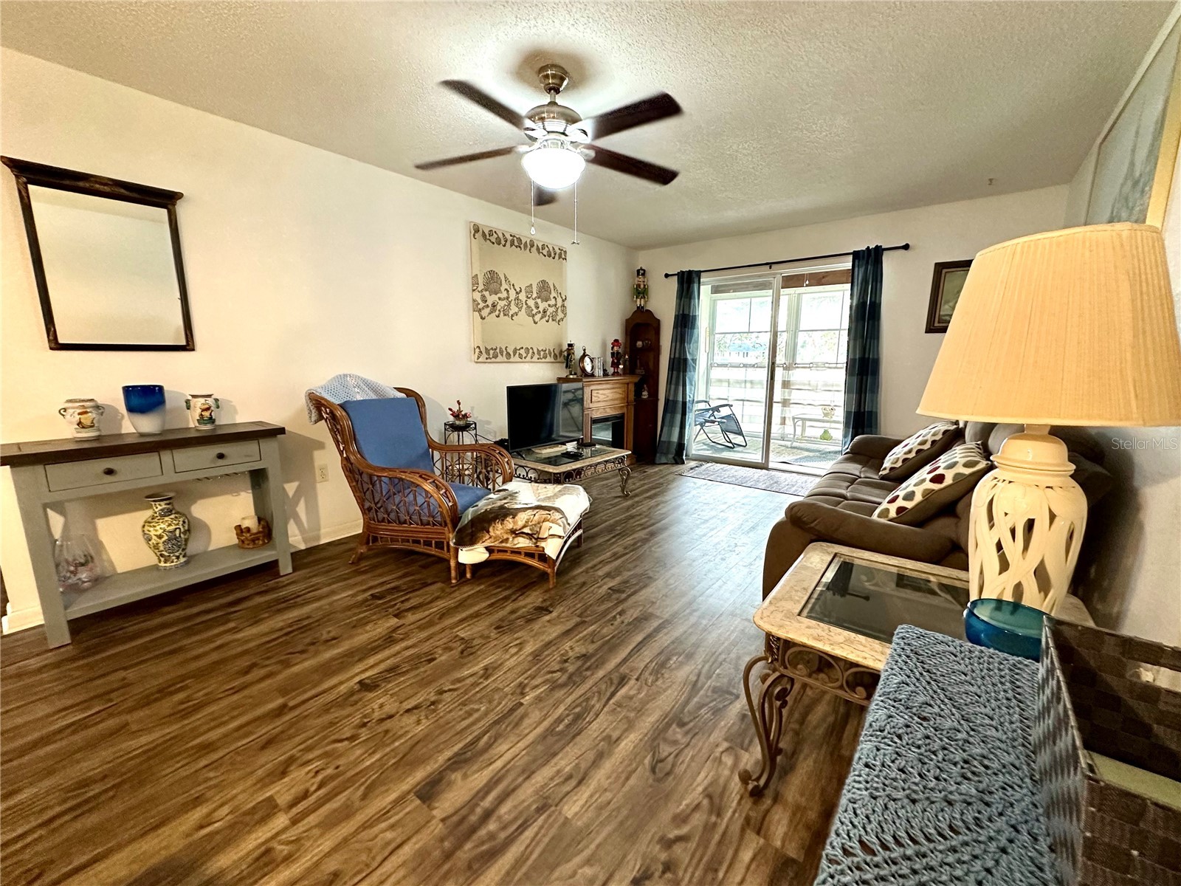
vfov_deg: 85.7
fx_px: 478
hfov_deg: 102.1
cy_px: 443
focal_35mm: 14
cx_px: 590
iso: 500
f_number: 2.2
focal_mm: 2.22
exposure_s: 1/60
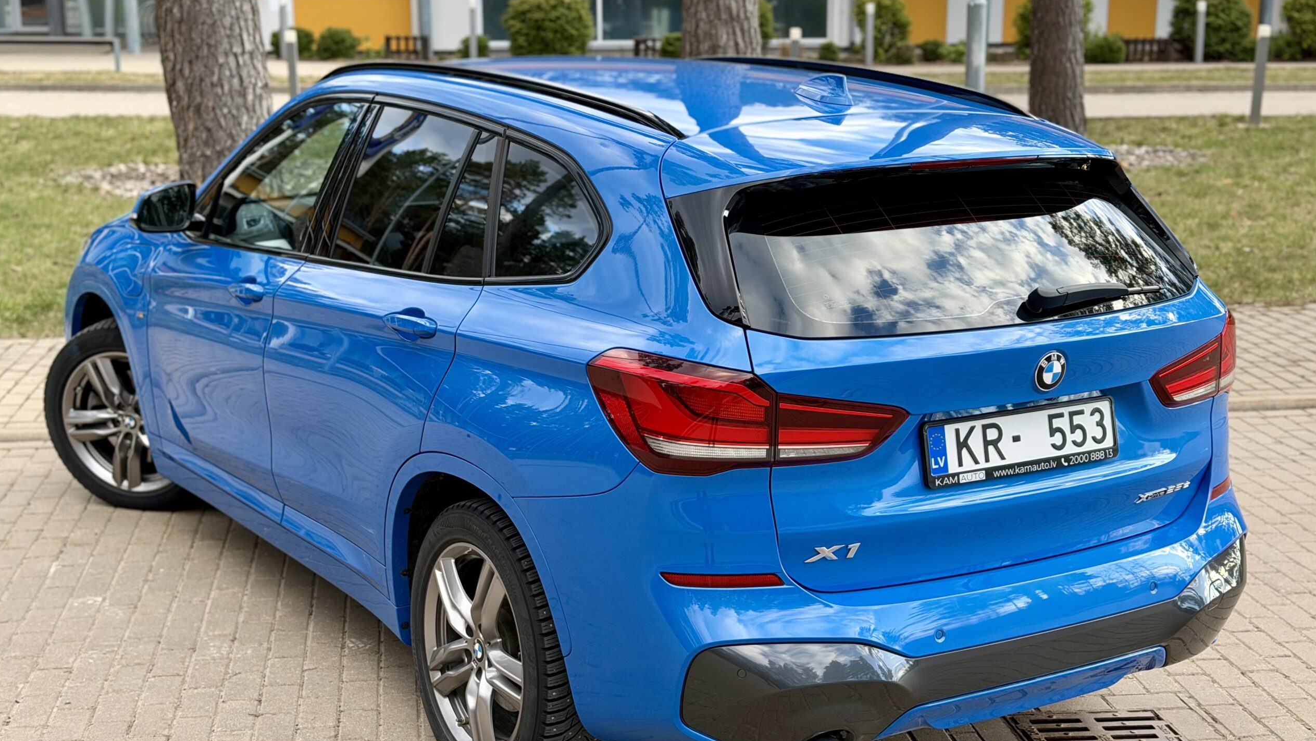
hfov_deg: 39.2
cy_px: 414
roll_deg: +0.7
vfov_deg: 22.6
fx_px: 1849
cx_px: 654
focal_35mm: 53
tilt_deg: -13.2
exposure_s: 1/323
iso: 64
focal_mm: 6.76
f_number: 1.78
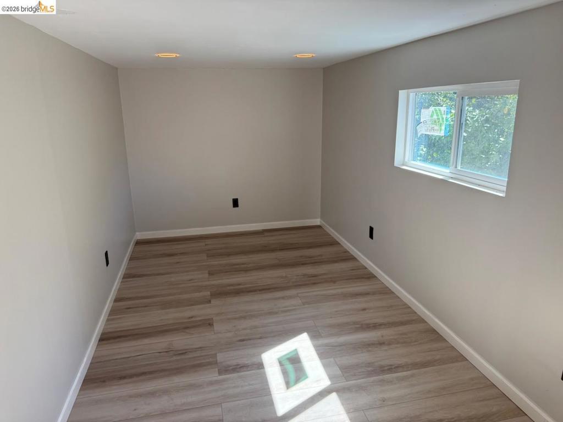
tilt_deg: -13.5
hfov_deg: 71.6
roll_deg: +0.8
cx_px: 282
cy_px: 211
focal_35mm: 24
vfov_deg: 56.8
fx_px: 390
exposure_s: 1/238
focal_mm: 6.76
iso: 125
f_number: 1.78
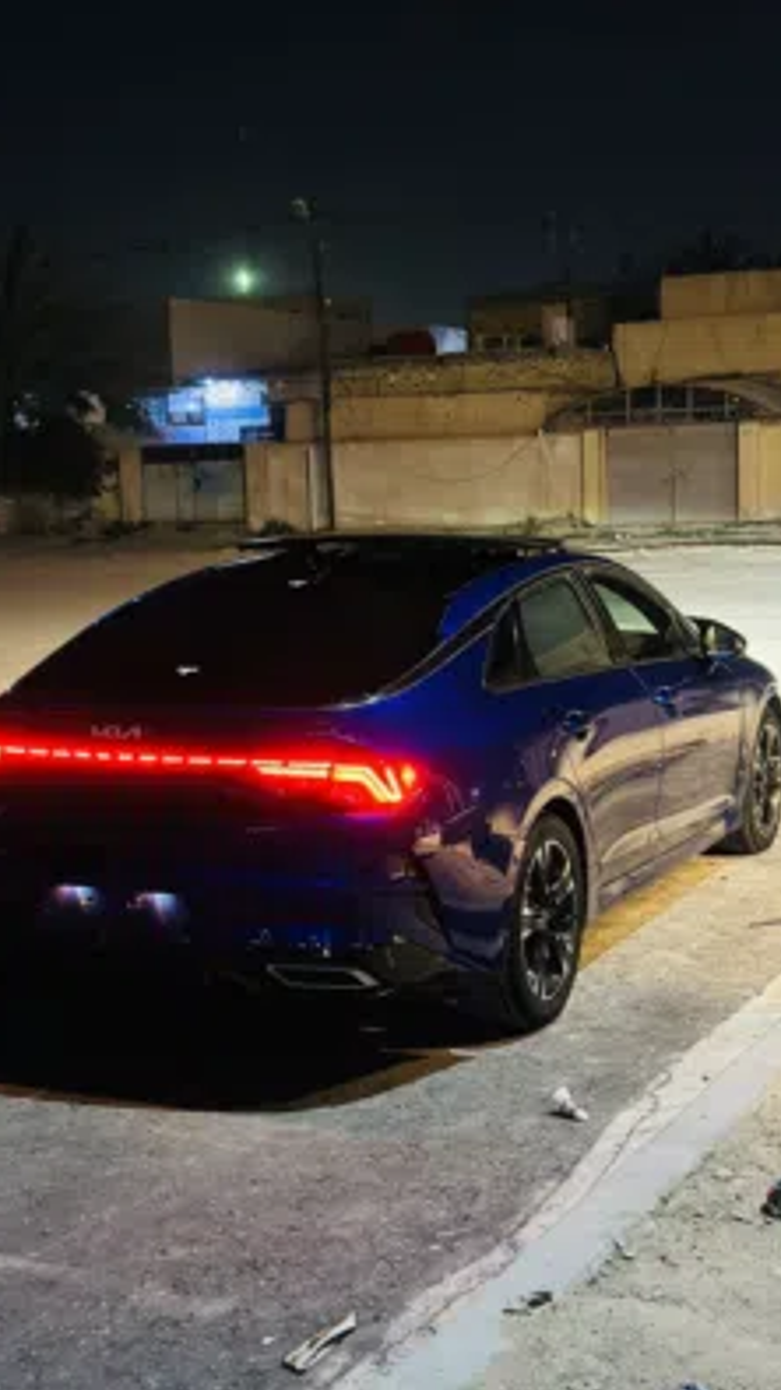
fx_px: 1952
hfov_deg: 22.6
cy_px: 690
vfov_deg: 39.2
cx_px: 366
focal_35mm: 53
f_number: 1.78
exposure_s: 1/32
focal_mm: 6.86
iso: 640
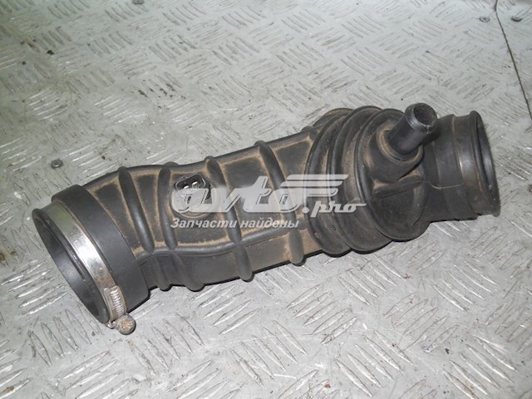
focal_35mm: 41
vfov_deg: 35.1
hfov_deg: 45.8
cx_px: 266
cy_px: 200
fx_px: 630
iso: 200
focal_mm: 6.72
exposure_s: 1/30
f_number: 5.5
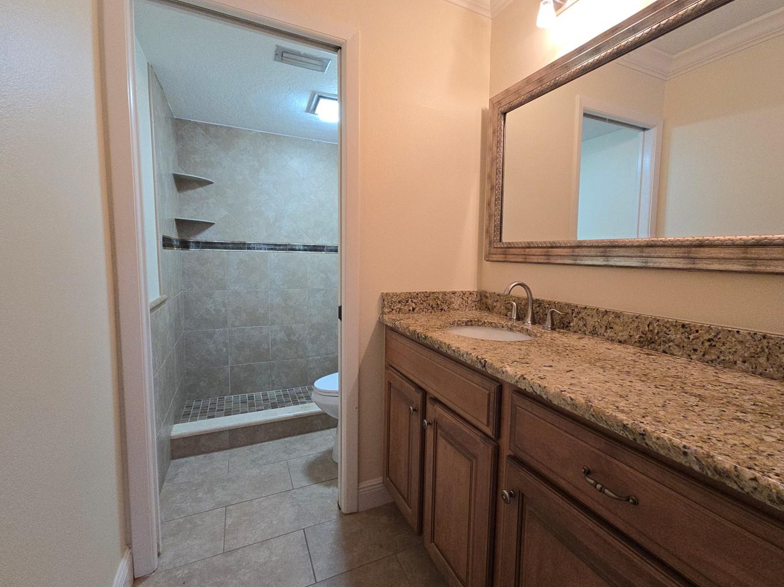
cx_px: 431
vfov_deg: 81.7
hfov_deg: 97.9
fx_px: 340
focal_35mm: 15
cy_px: 289
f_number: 2.2
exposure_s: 1/60
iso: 125
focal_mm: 2.2
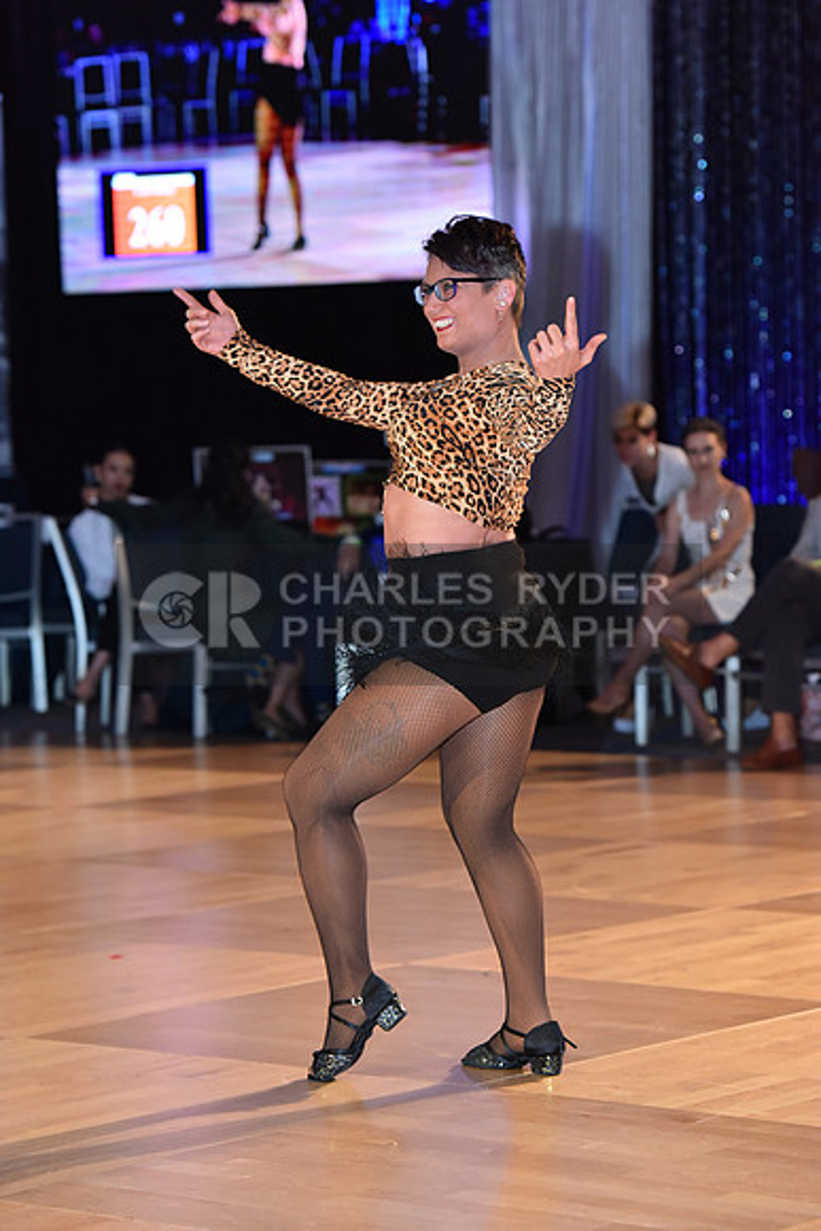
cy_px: 616
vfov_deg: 17.6
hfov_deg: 11.8
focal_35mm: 116
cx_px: 410
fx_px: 3965
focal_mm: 116
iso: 2000
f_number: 5
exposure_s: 1/250
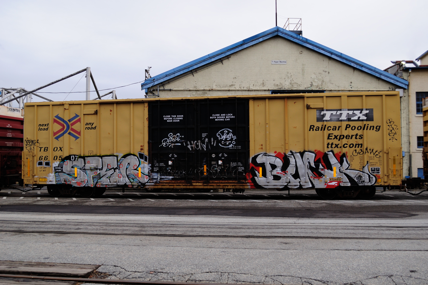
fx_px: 427
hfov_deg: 53.2
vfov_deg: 36.8
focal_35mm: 36
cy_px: 142
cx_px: 214
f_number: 6.3
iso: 200
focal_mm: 24
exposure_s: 1/160
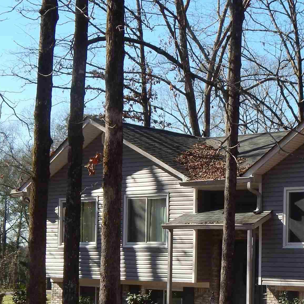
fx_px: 884
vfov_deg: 19.1
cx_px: 311
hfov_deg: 18.9
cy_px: 284
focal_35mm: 89
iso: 125
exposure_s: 1/640
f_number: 3.4
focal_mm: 6.8
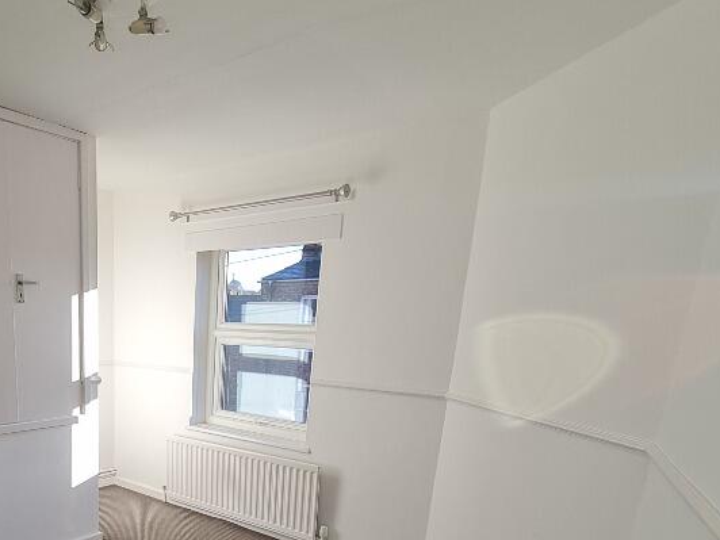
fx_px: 520
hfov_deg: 64.5
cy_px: 453
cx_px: 165
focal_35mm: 25
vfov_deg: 50.5
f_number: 2.2
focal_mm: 1.74
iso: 50
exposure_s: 1/258
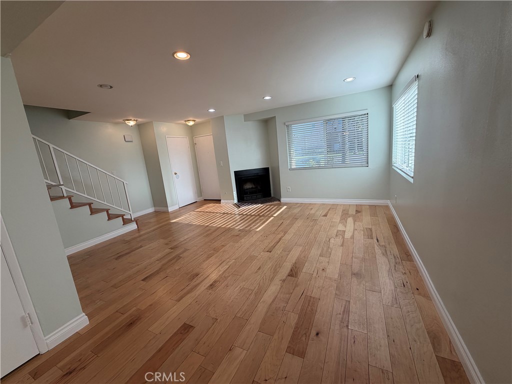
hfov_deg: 102.1
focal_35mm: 14
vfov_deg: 85.7
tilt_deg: -11.0
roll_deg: +6.3
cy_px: 192
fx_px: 207
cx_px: 256
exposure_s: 1/120
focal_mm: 2.22
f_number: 2.2
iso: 64
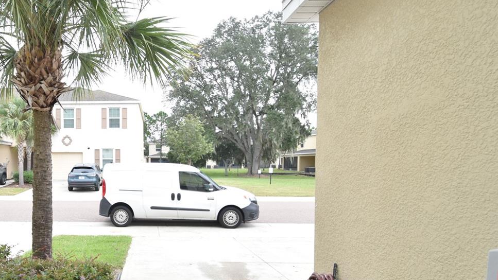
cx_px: 136
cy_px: 173
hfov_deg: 68.1
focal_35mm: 26
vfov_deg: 44.1
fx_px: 343
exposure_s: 1/180
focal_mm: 10
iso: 400
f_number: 6.7
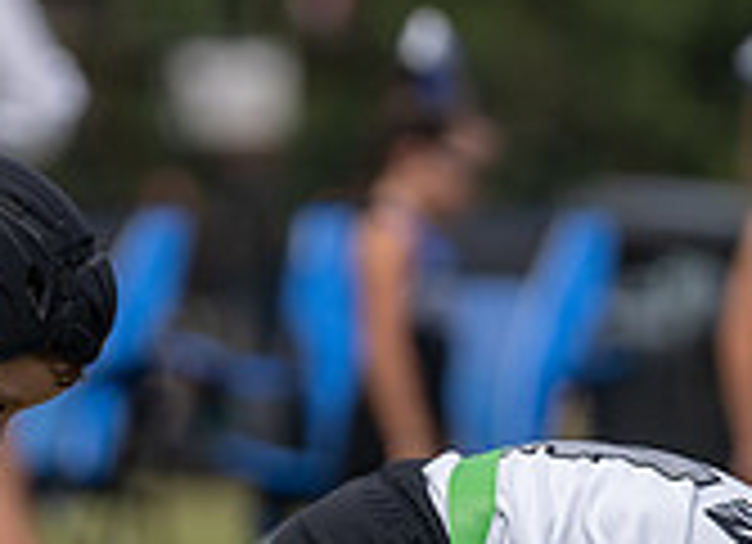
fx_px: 18135
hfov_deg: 2.4
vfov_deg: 1.7
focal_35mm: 845
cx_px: 266
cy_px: 590
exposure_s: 1/2500
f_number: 2.8
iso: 100
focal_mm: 200
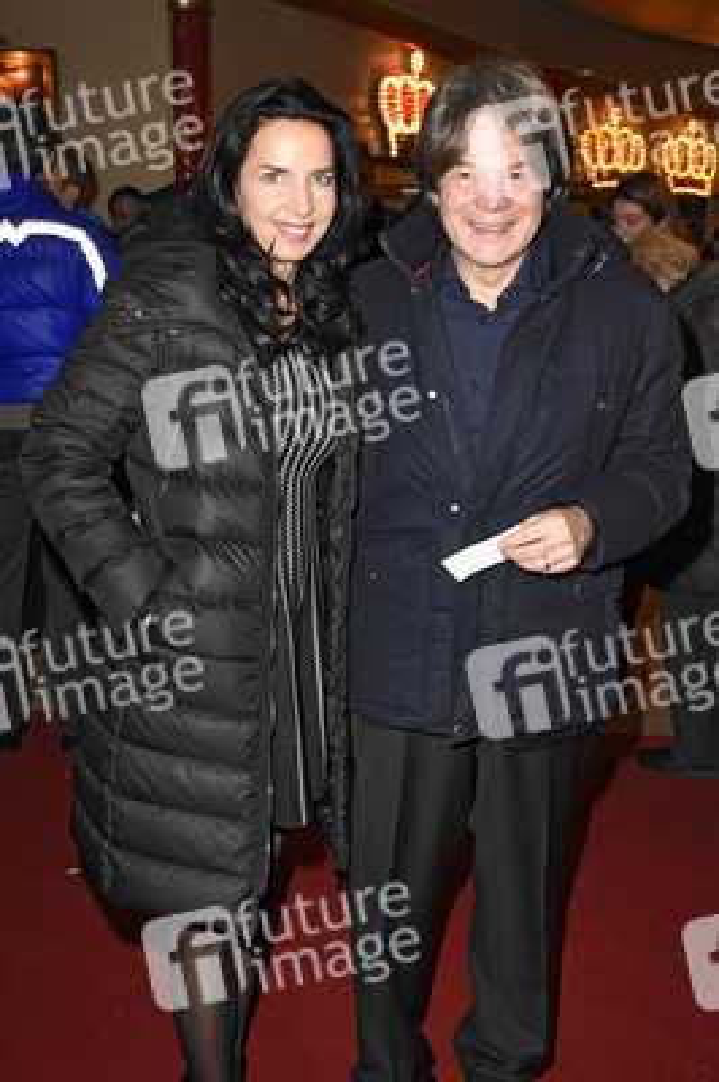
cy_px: 541
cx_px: 360
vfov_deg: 49.6
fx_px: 1170
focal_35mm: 39
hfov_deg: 34.2
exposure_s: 1/125
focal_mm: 26
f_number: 6.3
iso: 2500
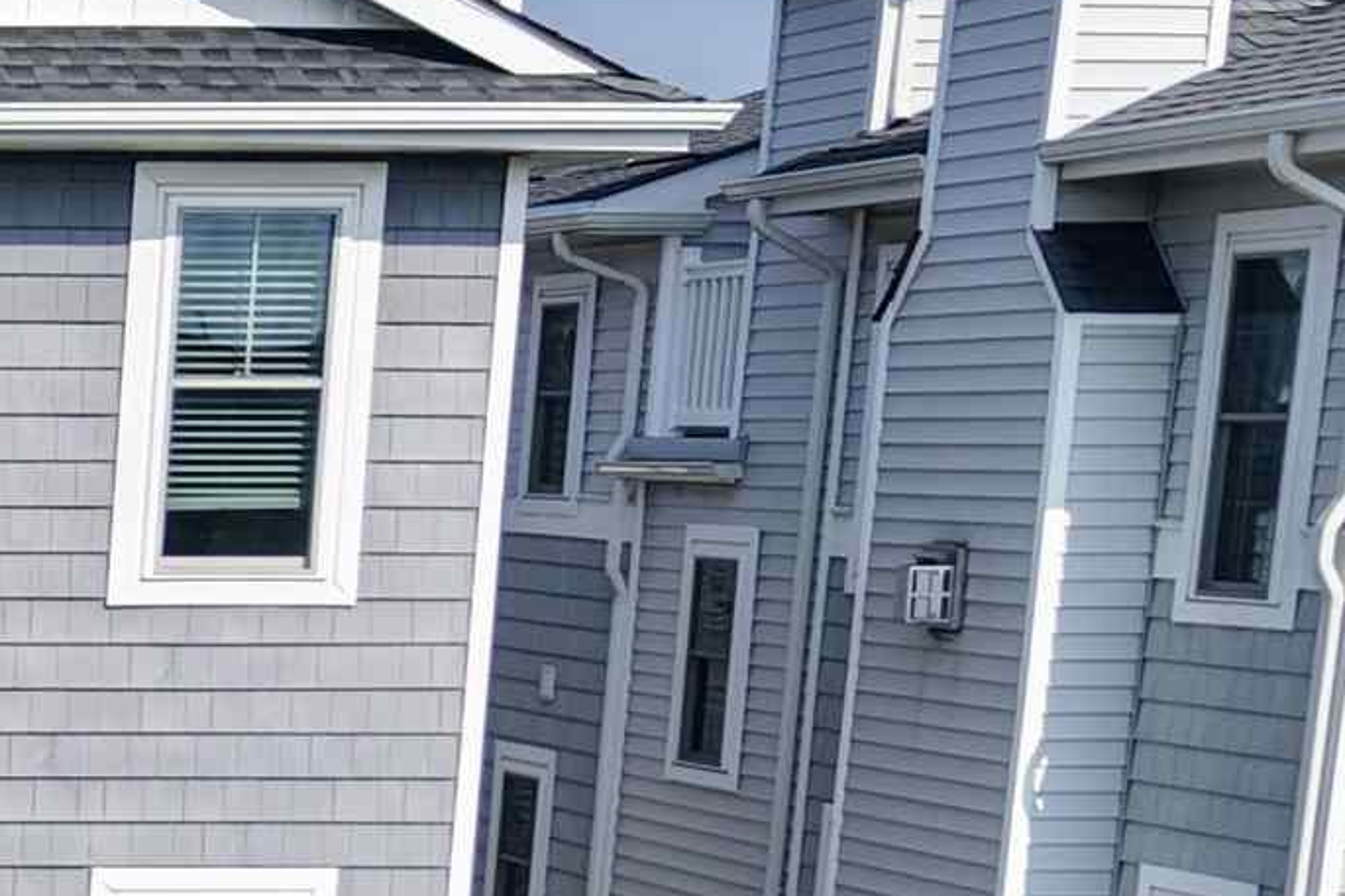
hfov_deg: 15.7
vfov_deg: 11.8
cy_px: 1261
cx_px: -1041
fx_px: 4182
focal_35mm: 112
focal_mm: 8.67
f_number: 1.8
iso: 190
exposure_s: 1/5000
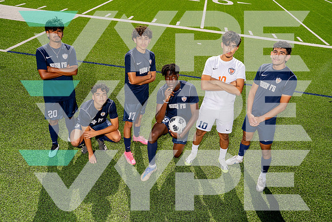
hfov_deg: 61.9
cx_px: 166
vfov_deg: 43.6
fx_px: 277
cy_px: 111
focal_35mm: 30
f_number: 11
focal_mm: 30
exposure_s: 1/250
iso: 100
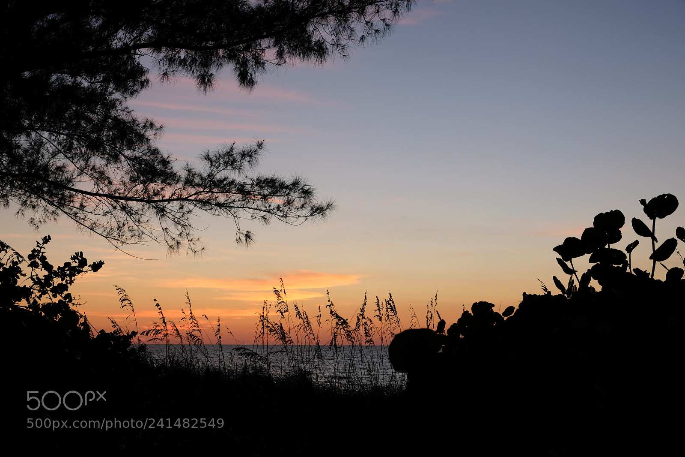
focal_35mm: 49
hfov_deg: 40.4
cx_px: 342
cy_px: 228
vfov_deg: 27.5
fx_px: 932
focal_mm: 32.9
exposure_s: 1/125
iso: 400
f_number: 5.6
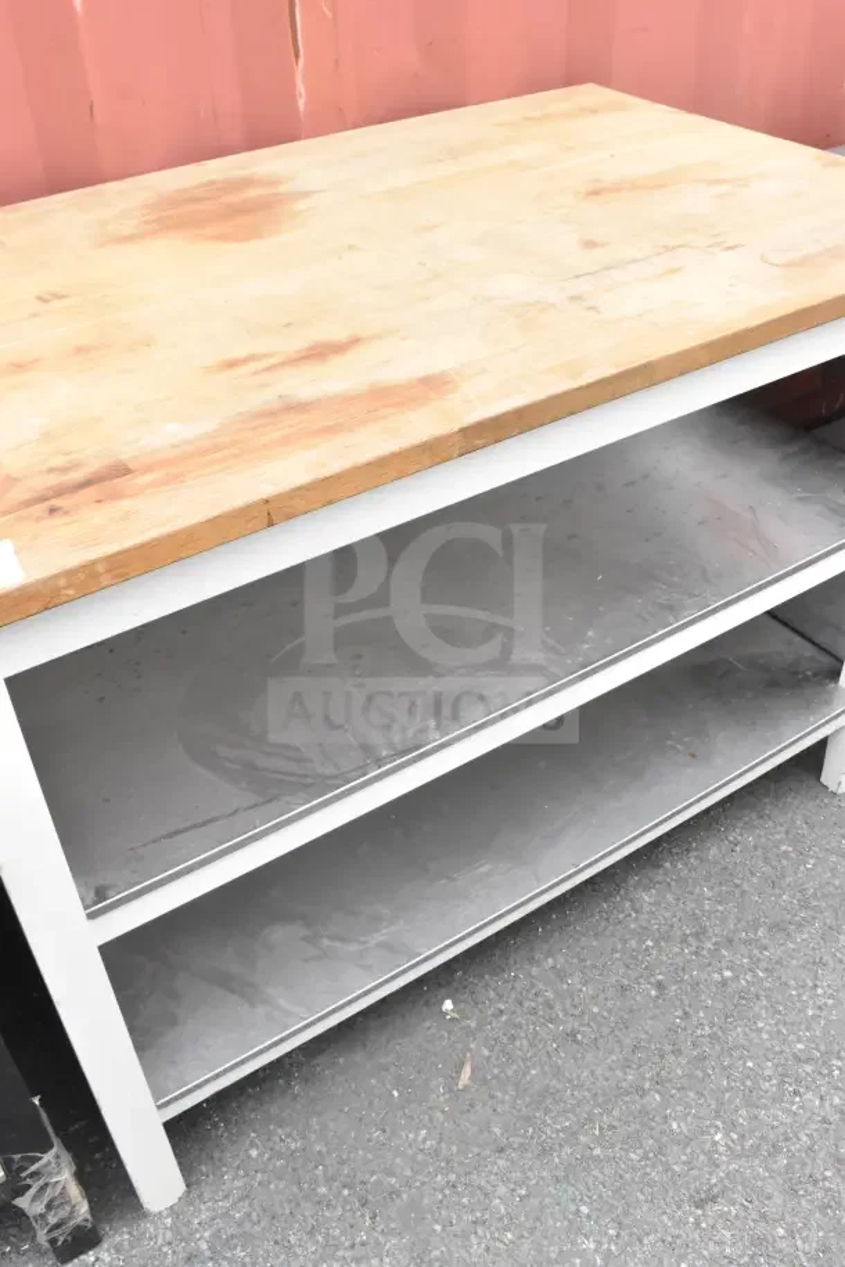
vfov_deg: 59.5
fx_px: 1109
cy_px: 634
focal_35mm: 32
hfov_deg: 41.7
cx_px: 422
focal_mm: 21
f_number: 13
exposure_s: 1/640
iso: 6400
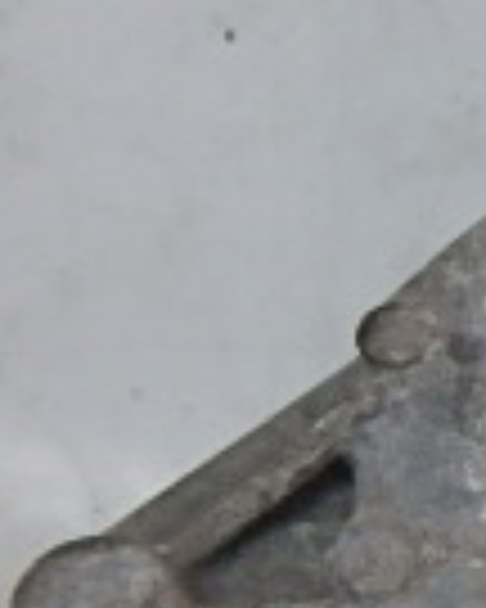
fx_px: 1744
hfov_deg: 11.2
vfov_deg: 19.6
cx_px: 1390
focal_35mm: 97
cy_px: 459
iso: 200
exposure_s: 1/40
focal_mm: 3.7
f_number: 3.5
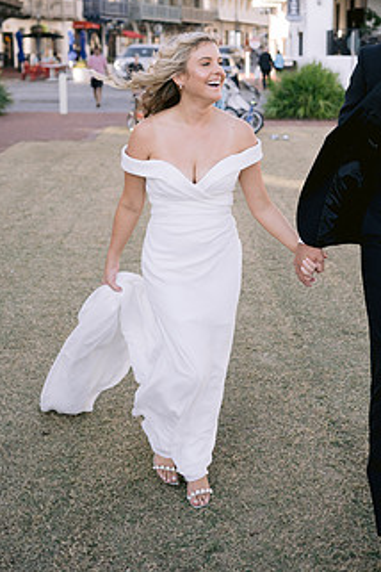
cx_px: 263
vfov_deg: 39.7
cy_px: 175
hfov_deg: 27.3
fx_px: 778
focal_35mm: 49
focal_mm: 35
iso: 200
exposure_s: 1/800
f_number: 2.5
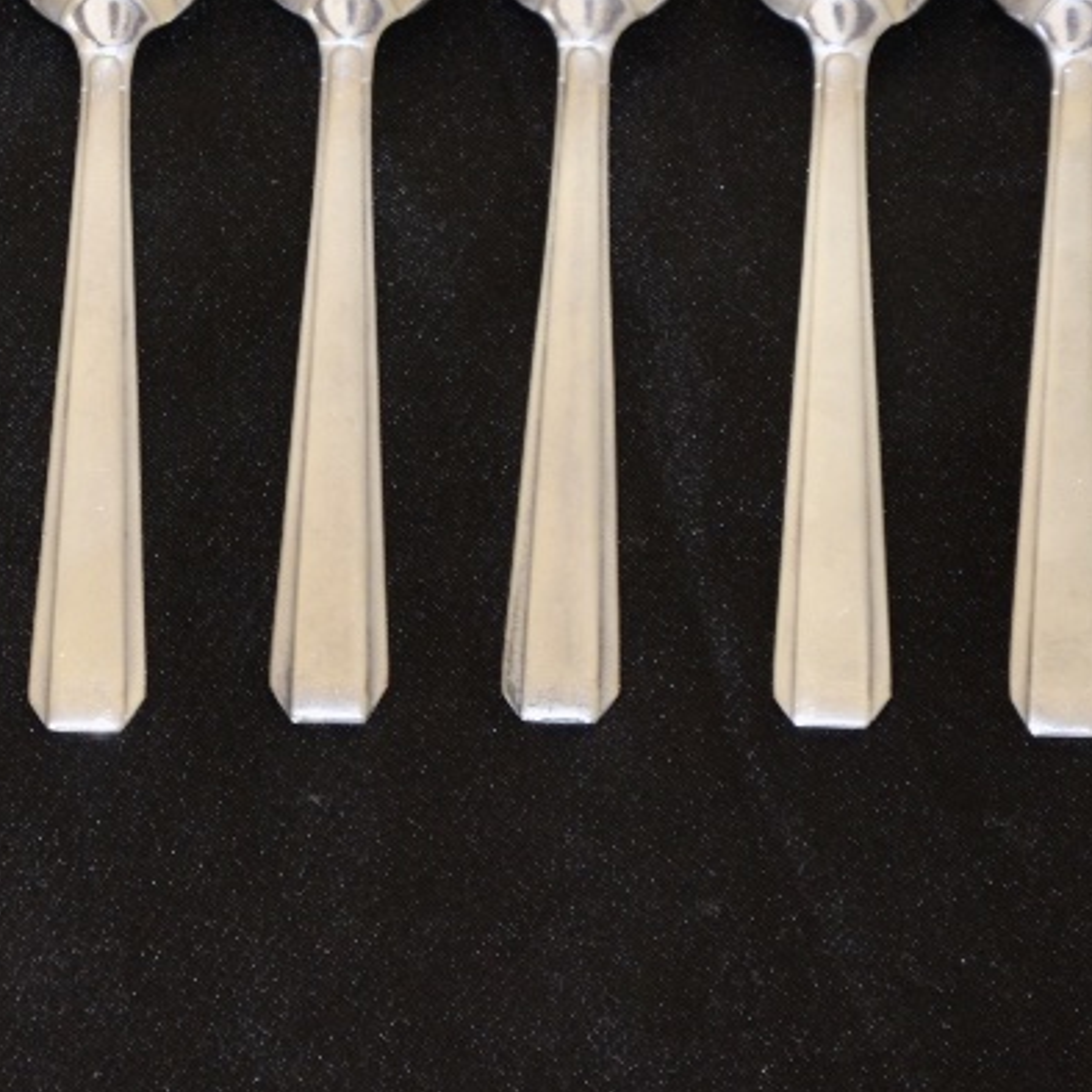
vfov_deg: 8.2
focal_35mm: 213
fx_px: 7612
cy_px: 118
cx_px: 244
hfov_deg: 8.2
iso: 800
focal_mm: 55
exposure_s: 1/60
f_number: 5.6
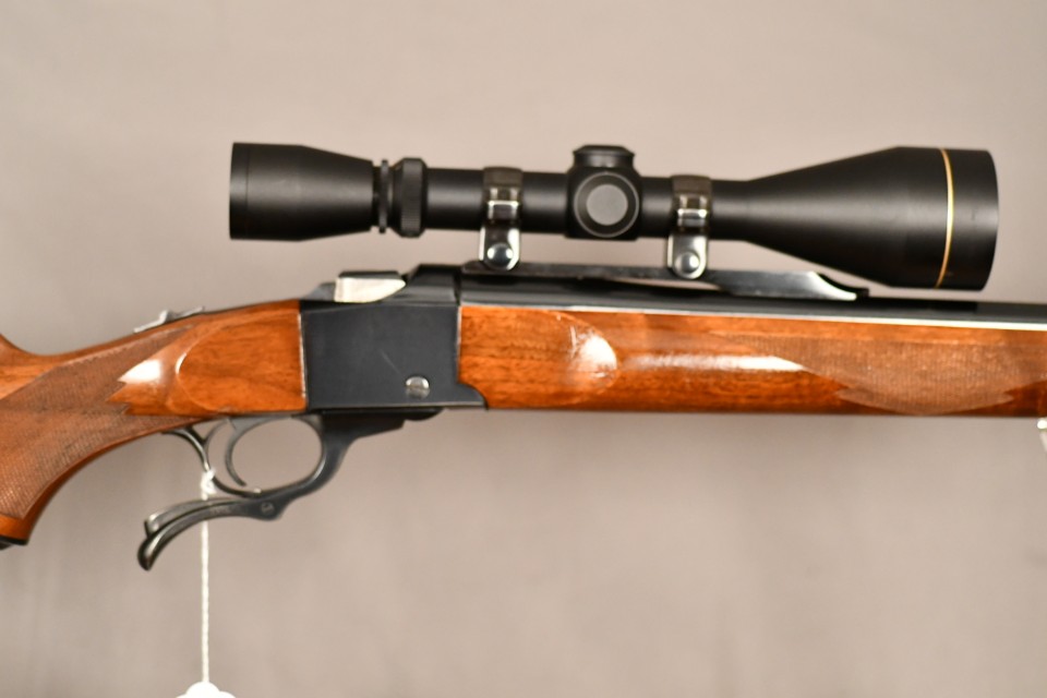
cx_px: 524
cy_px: 349
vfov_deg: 15.2
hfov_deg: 22.6
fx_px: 2617
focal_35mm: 90
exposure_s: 1/250
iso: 2800
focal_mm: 60
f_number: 3.2
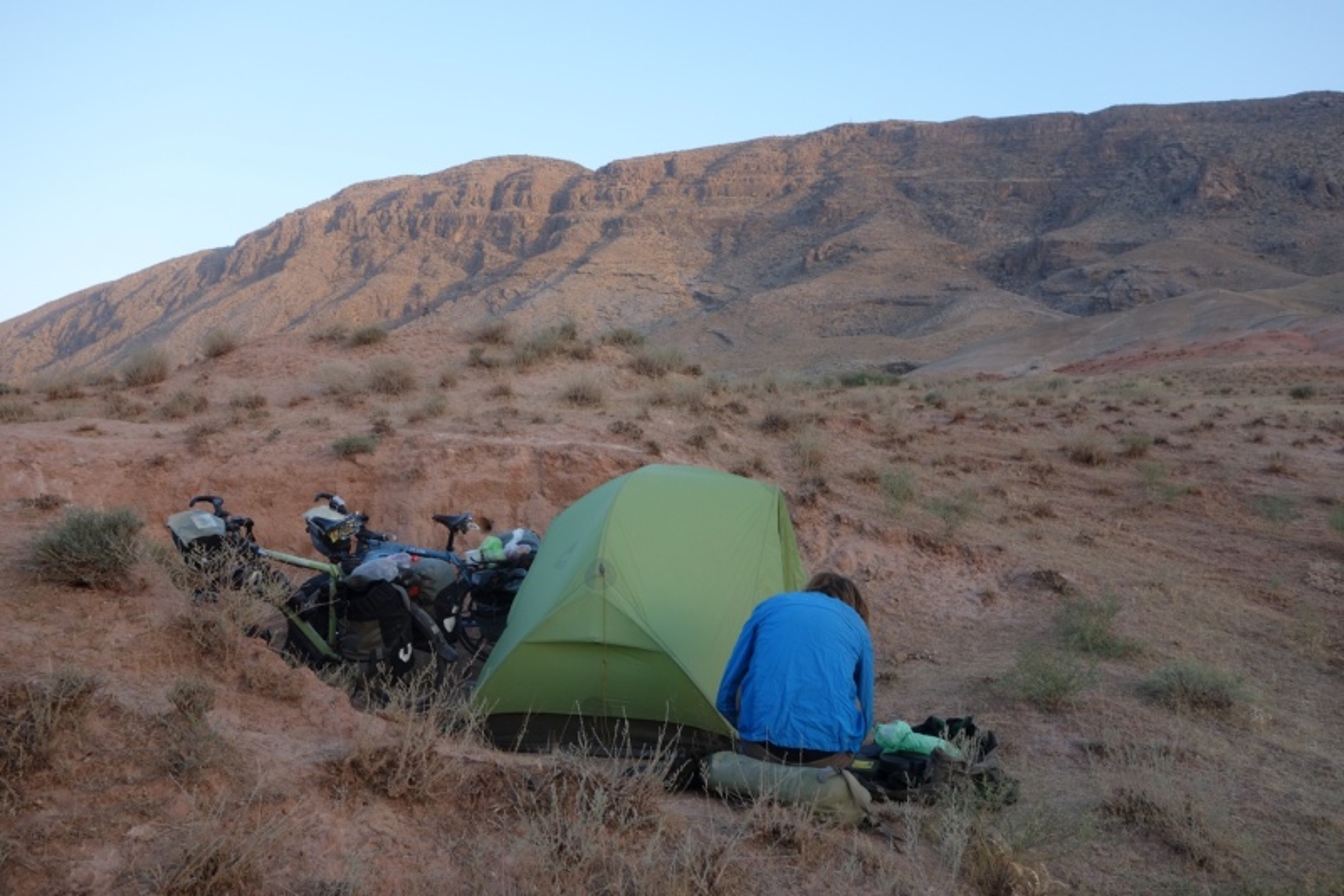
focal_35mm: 28
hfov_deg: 65.5
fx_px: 1045
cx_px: 672
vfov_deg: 46.4
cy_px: 448
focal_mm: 10.4
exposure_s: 1/100
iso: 125
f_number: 4.5
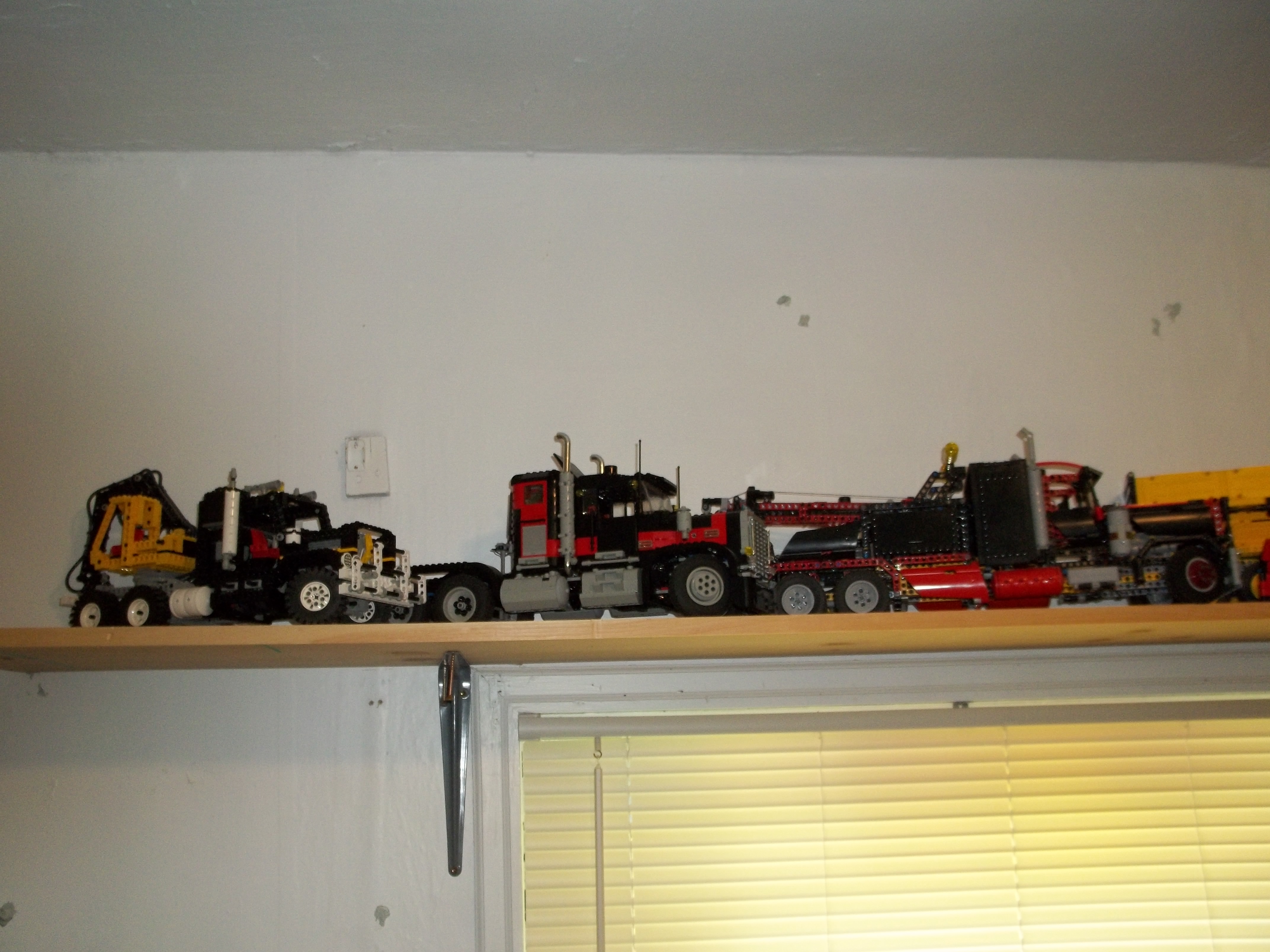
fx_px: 1211
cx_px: 635
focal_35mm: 33
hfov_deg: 55.4
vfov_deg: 42.9
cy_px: 476
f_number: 3.3
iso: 160
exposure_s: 1/30
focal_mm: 5.9
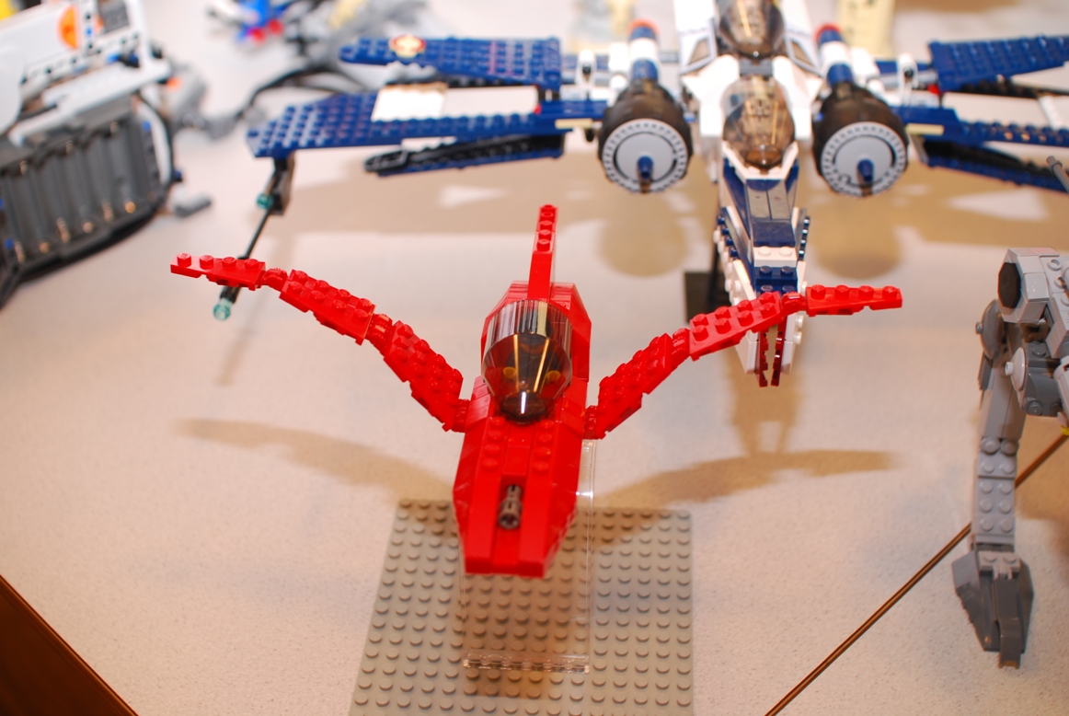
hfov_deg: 43.6
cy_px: 358
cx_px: 534
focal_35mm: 45
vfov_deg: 29.9
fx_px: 1338
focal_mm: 30
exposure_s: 1/30
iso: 100
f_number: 4
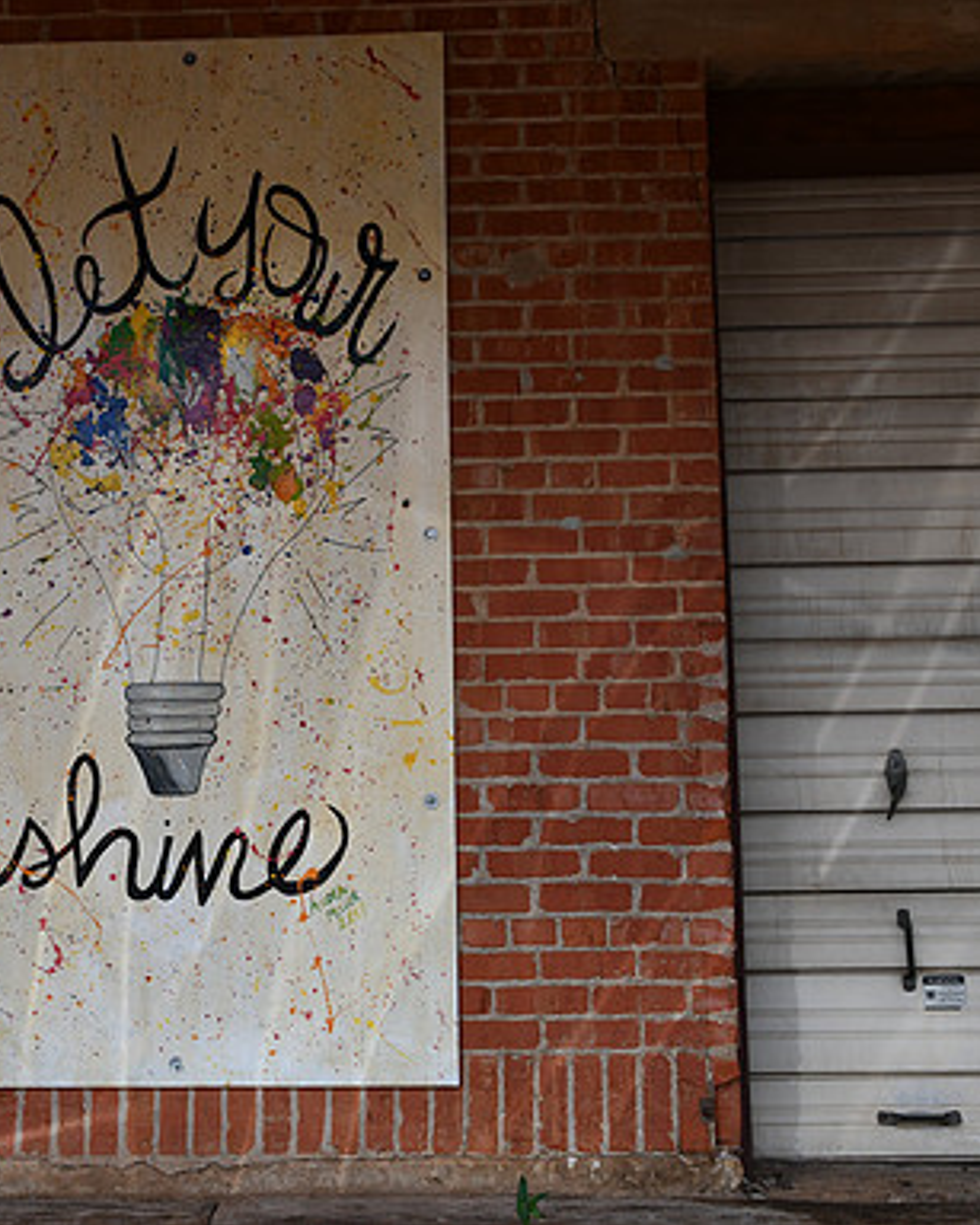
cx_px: 367
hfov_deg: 29.6
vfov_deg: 36.7
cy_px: 611
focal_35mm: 51
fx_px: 1850
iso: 110
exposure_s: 1/250
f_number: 8
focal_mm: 24
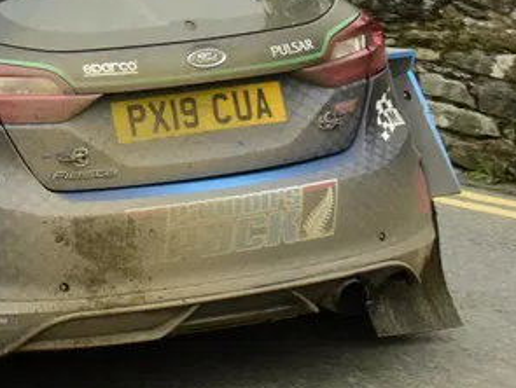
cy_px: -248
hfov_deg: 14.6
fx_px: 1806
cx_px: -352
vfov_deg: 11.6
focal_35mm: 121
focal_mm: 31
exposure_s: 1/250
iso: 2500
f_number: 10
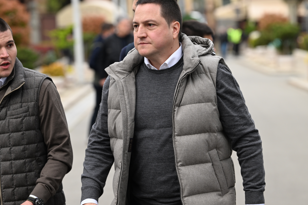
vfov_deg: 7.6
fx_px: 1540
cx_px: 149
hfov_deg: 11.4
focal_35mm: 180
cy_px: 97
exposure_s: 1/1250
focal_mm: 160
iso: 500
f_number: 5
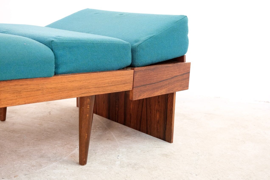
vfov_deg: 30.5
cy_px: 90
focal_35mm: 44
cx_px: 135
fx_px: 330
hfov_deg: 44.5
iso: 3200
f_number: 4
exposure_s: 1/42
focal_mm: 29.2
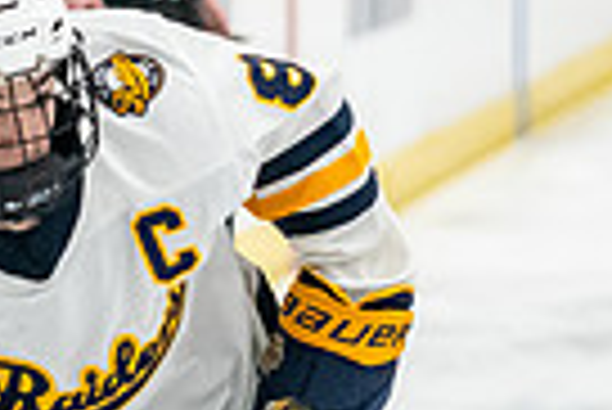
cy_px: 493
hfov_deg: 3.1
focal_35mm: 658
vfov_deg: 2.1
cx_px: 491
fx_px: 11198
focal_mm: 105
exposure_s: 1/800
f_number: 2.8
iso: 3200
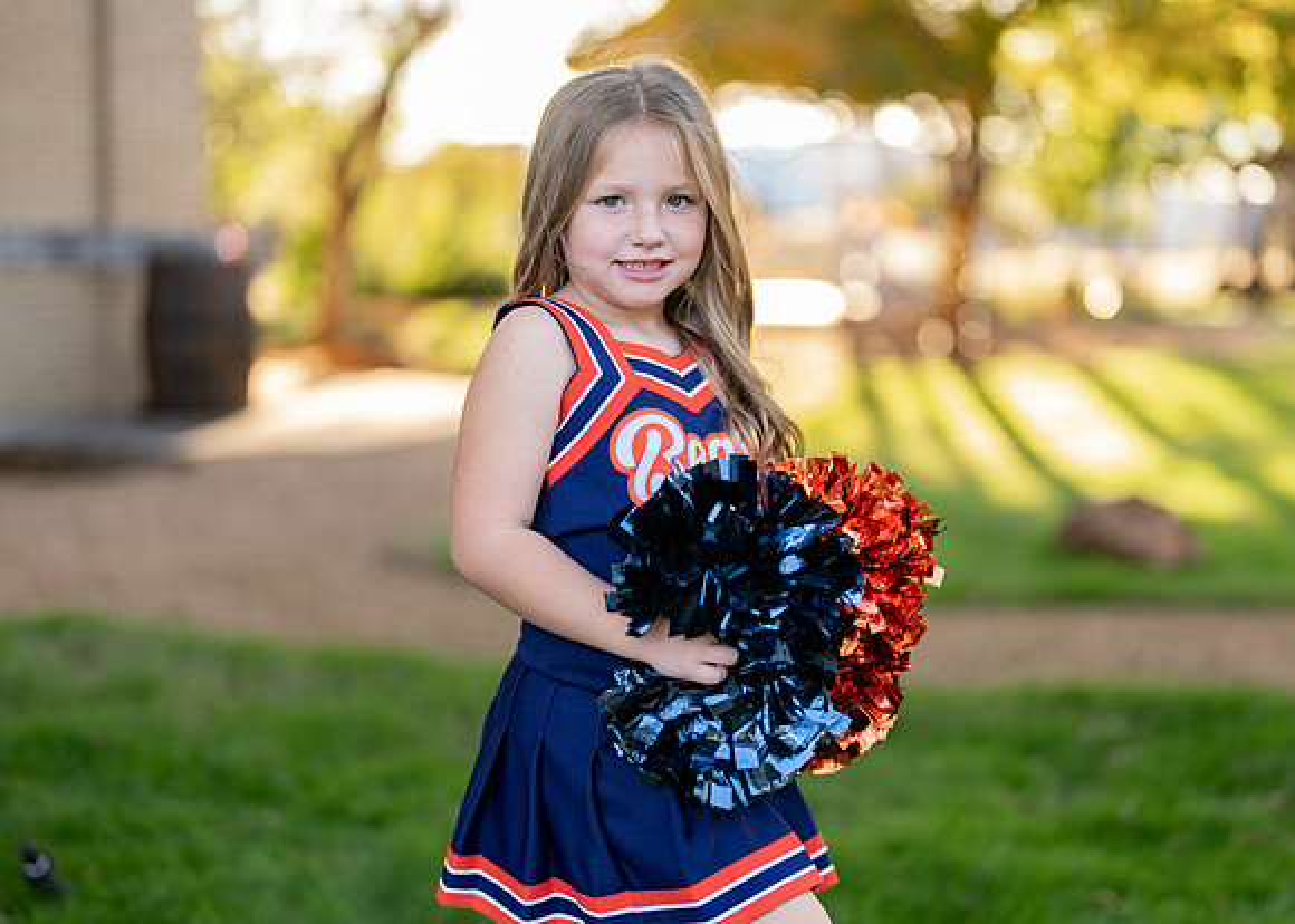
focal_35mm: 57
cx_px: 744
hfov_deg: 34.1
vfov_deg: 24.7
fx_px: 2109
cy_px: 456
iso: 100
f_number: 1.2
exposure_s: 1/400
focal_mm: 50
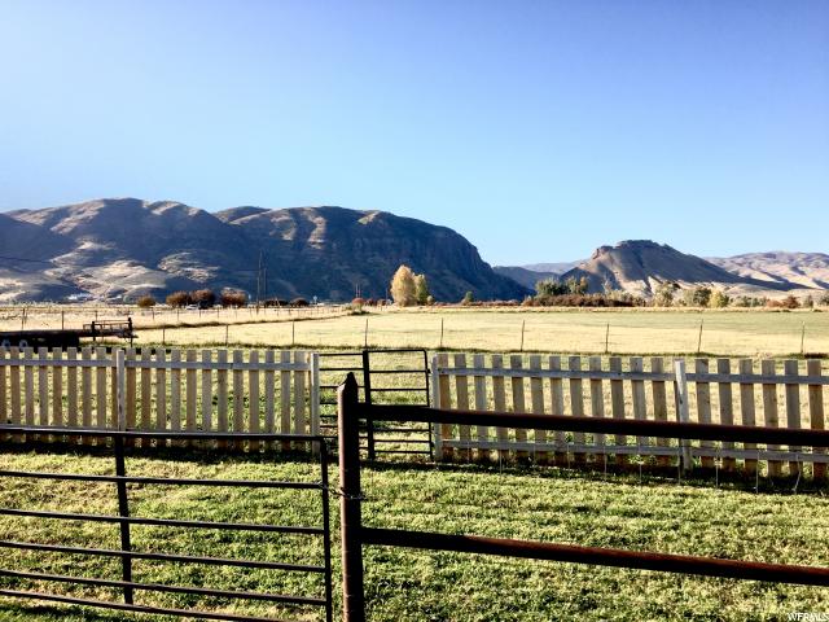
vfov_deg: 48.2
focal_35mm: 29
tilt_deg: -0.9
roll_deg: -0.8
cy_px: 311
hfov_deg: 61.7
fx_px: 695
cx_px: 414
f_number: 2.2
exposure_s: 1/1319
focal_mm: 4.15
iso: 32
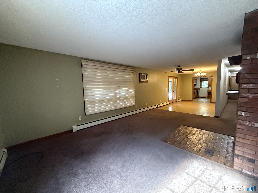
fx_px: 104
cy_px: 96
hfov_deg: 102.1
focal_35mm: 14
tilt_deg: -5.2
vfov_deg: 85.7
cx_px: 129
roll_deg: +0.6
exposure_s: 1/60
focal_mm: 2.22
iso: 1000
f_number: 2.2
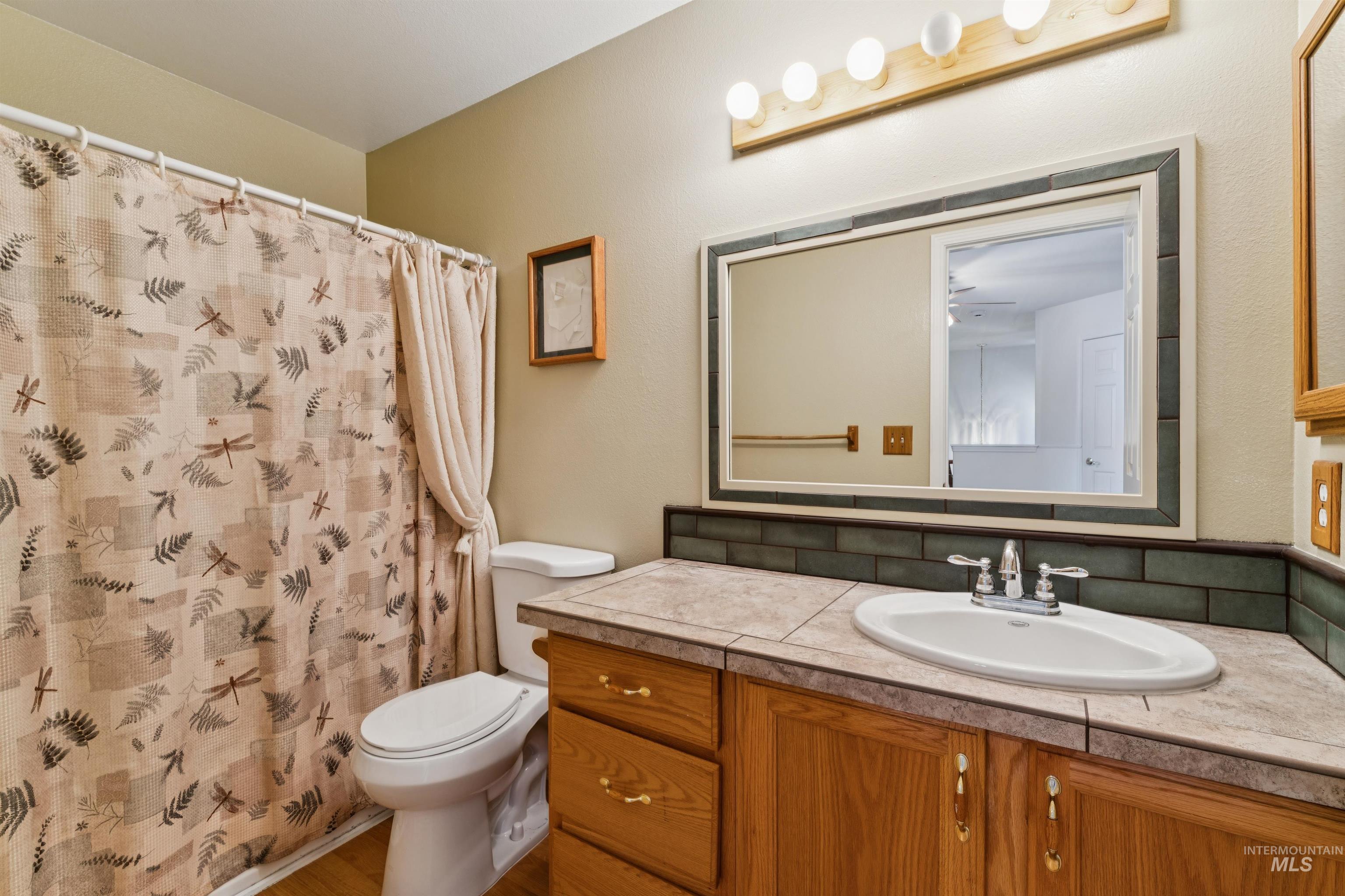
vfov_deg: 73.7
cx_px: 672
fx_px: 598
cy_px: 448
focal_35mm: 16
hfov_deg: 96.7
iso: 400
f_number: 13
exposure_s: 1/3.33
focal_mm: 16
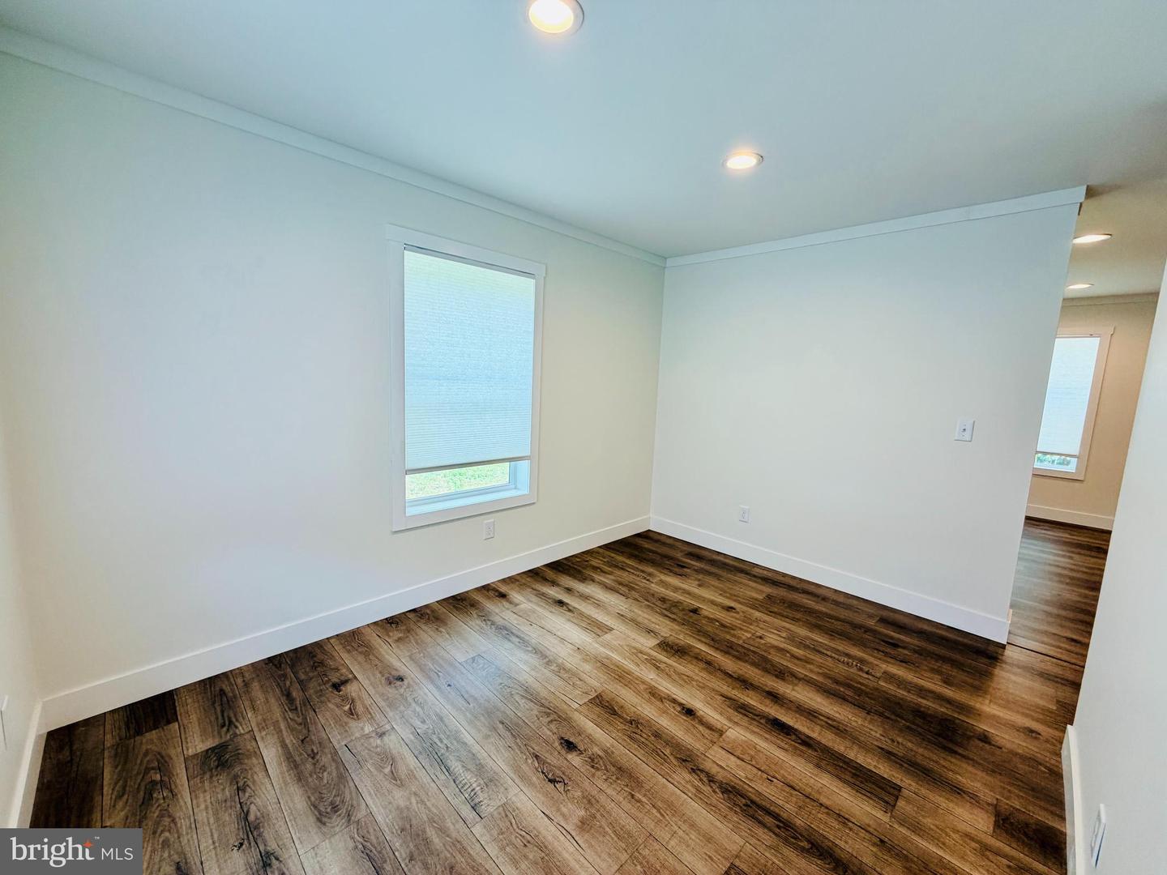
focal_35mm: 14
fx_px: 472
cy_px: 438
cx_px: 584
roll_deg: -1.9
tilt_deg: -8.3
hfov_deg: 102.1
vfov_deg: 85.7
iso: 125
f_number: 2.2
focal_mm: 2.22
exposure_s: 1/120
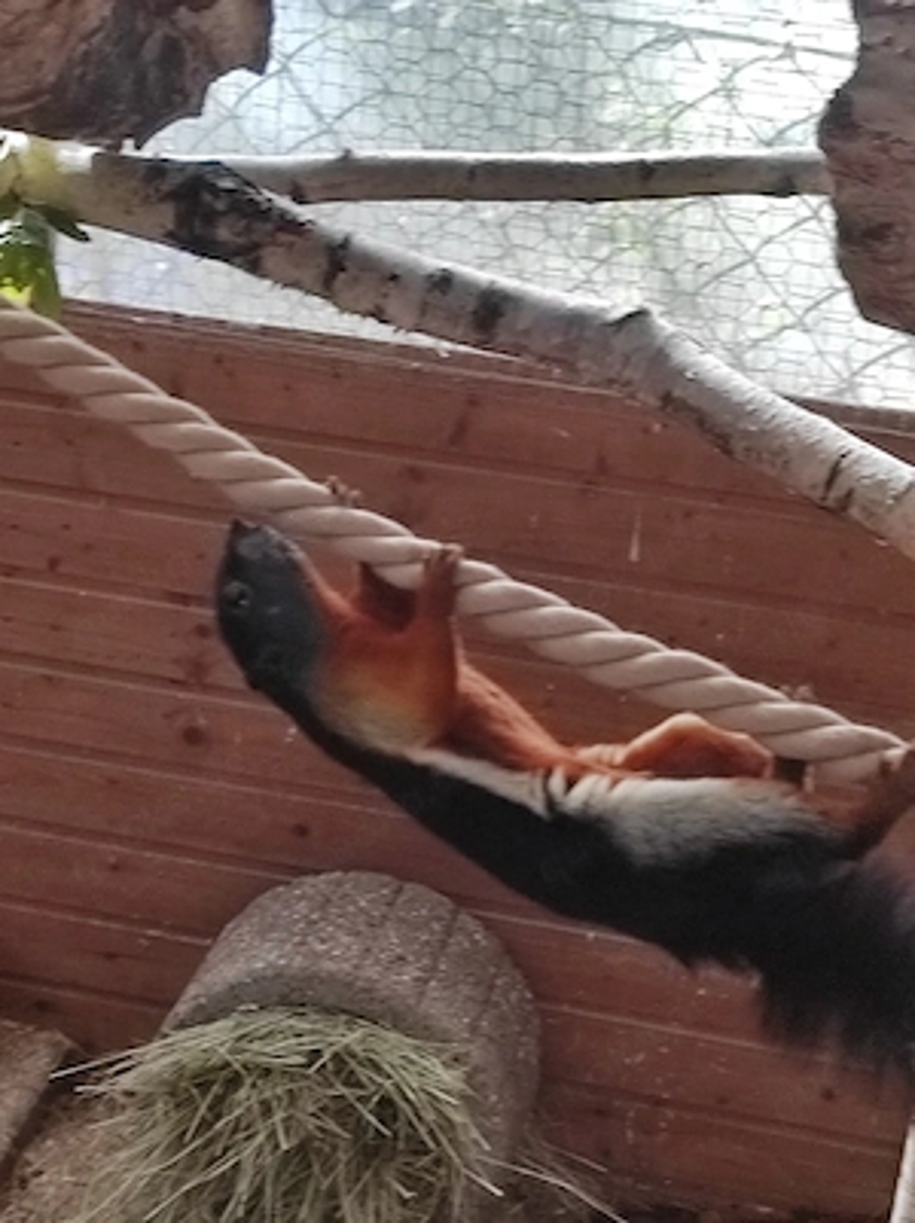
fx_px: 883
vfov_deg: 69.4
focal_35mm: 25
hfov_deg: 54.8
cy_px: 612
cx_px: 458
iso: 113
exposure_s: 1/100
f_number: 1.89
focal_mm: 5.43
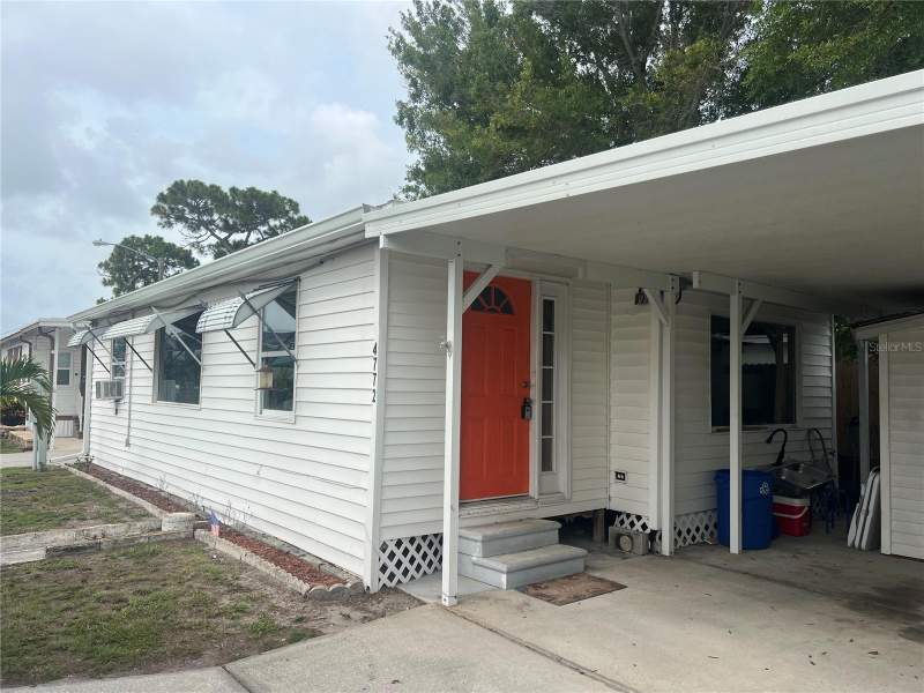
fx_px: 694
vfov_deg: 53.1
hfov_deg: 67.3
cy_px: 346
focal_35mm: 26
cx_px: 462
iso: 50
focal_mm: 5.7
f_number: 1.5
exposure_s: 1/3704
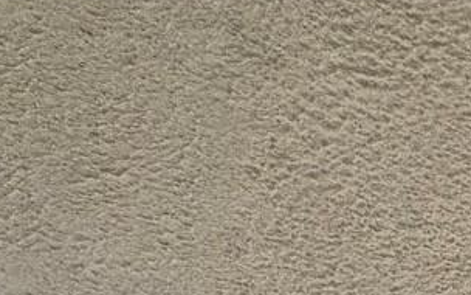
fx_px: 1284
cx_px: 725
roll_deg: +0.6
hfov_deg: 18.3
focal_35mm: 100
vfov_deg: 8.0
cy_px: 1175
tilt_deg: +1.5
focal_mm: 2.22
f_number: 2.2
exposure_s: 1/60
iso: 200
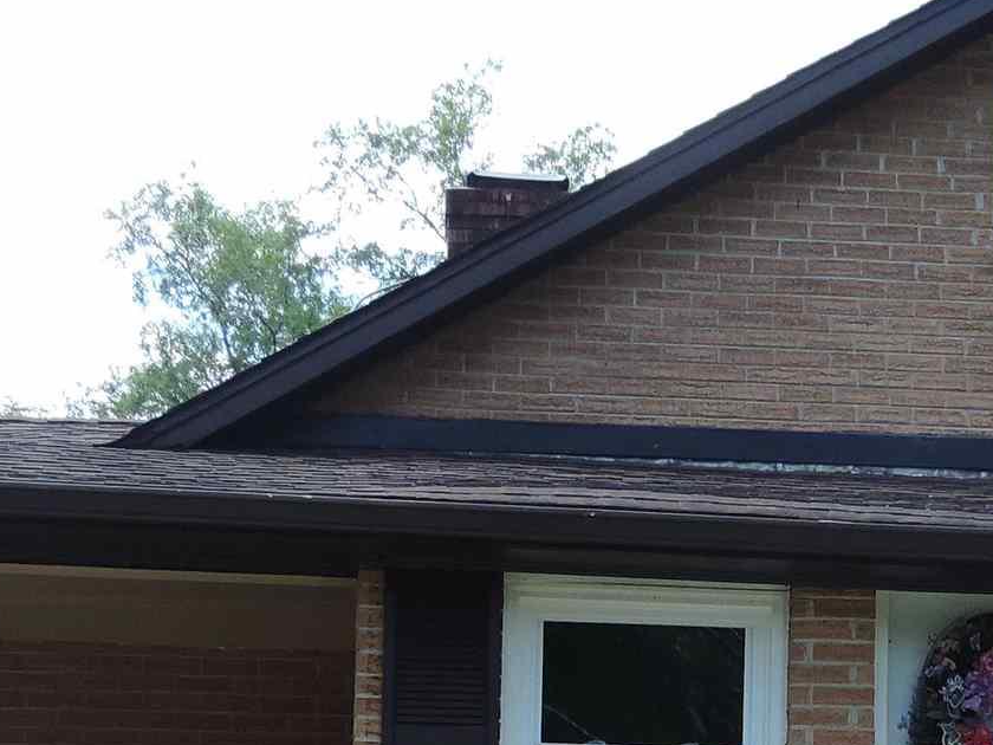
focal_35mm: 128
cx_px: 738
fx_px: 3672
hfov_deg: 15.3
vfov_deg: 11.3
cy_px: 1006
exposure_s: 1/250
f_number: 3.3
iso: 80
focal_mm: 6.2
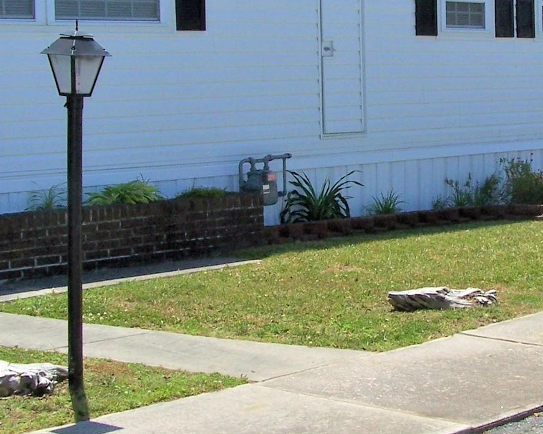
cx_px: 438
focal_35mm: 87
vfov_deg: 17.6
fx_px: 1398
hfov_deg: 21.7
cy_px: 168
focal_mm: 6.3
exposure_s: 1/750
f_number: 5.6
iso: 80
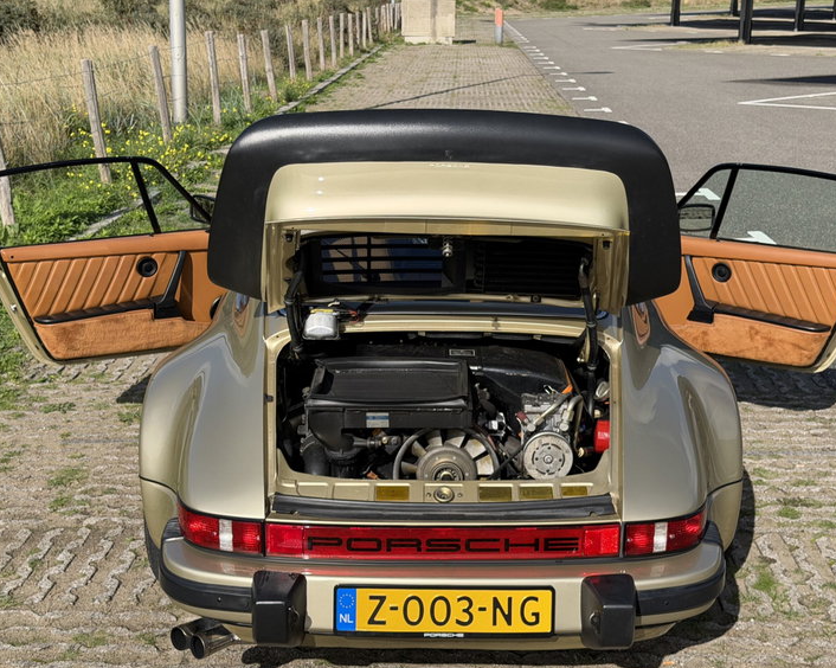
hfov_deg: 36.7
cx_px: 451
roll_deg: +0.0
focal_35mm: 51
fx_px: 1261
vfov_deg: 29.7
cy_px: 330
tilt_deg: -16.5
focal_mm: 6.76
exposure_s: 1/6536
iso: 100
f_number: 1.78
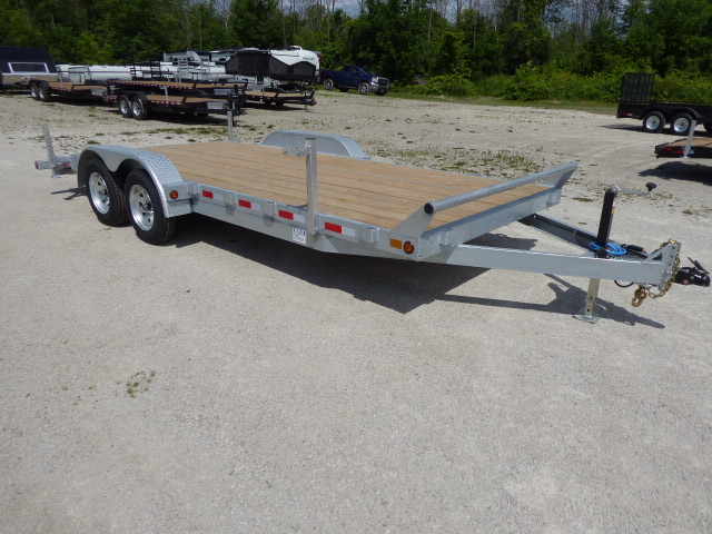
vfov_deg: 56.8
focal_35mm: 24
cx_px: 356
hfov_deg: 71.6
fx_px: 494
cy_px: 267
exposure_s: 1/2000
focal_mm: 4.3
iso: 80
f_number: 3.5
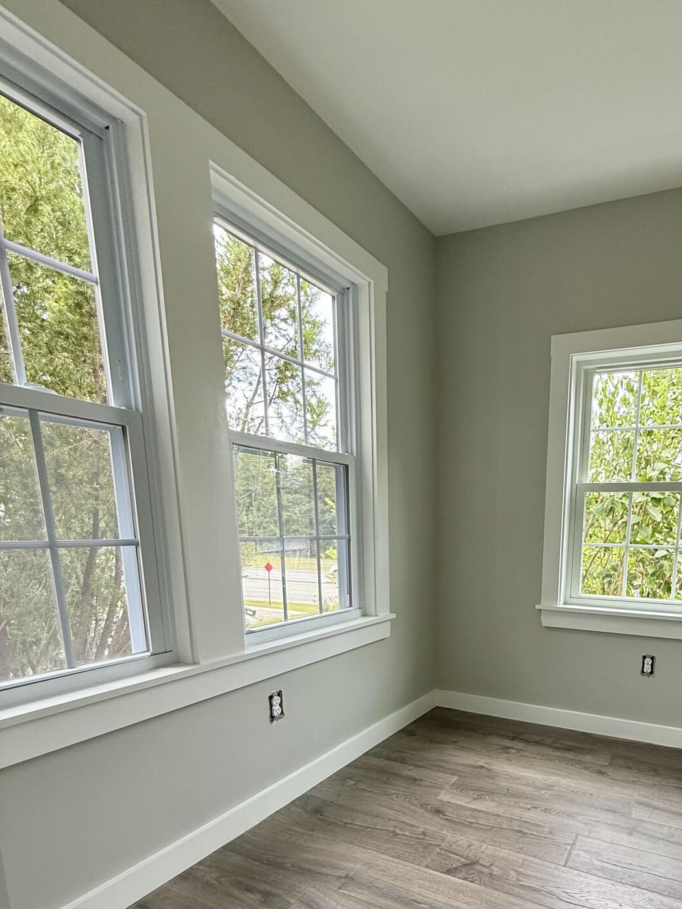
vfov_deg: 78.1
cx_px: 485
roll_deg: -1.8
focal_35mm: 20
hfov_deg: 63.3
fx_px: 525
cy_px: 632
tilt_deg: -10.8
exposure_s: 1/99
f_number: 2.2
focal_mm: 2.22
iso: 125
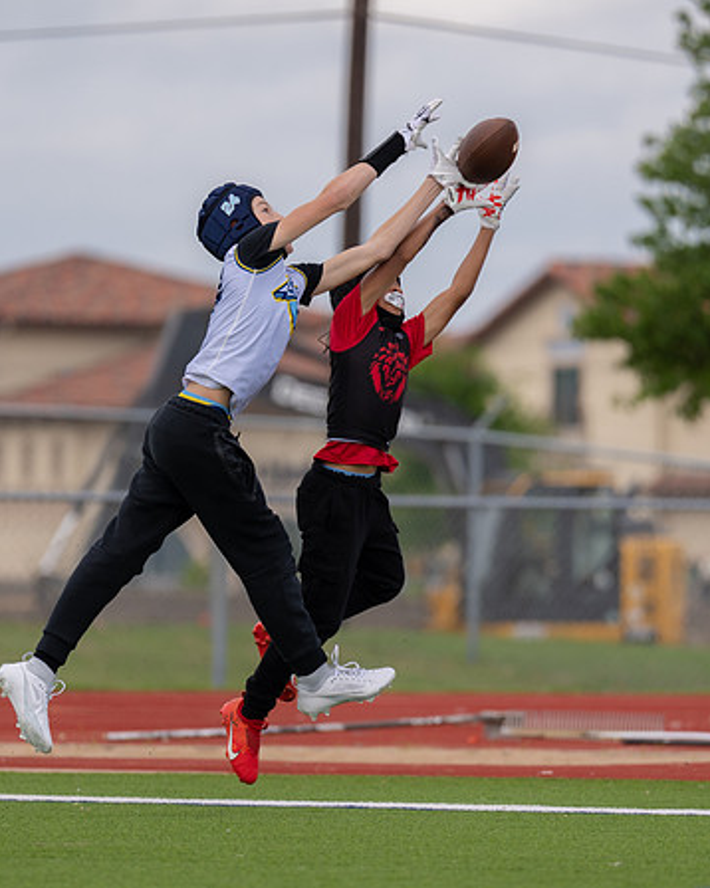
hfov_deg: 4.0
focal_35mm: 384
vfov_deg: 5.0
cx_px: 262
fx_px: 10093
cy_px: 509
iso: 100
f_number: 2.8
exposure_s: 1/1250
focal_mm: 200
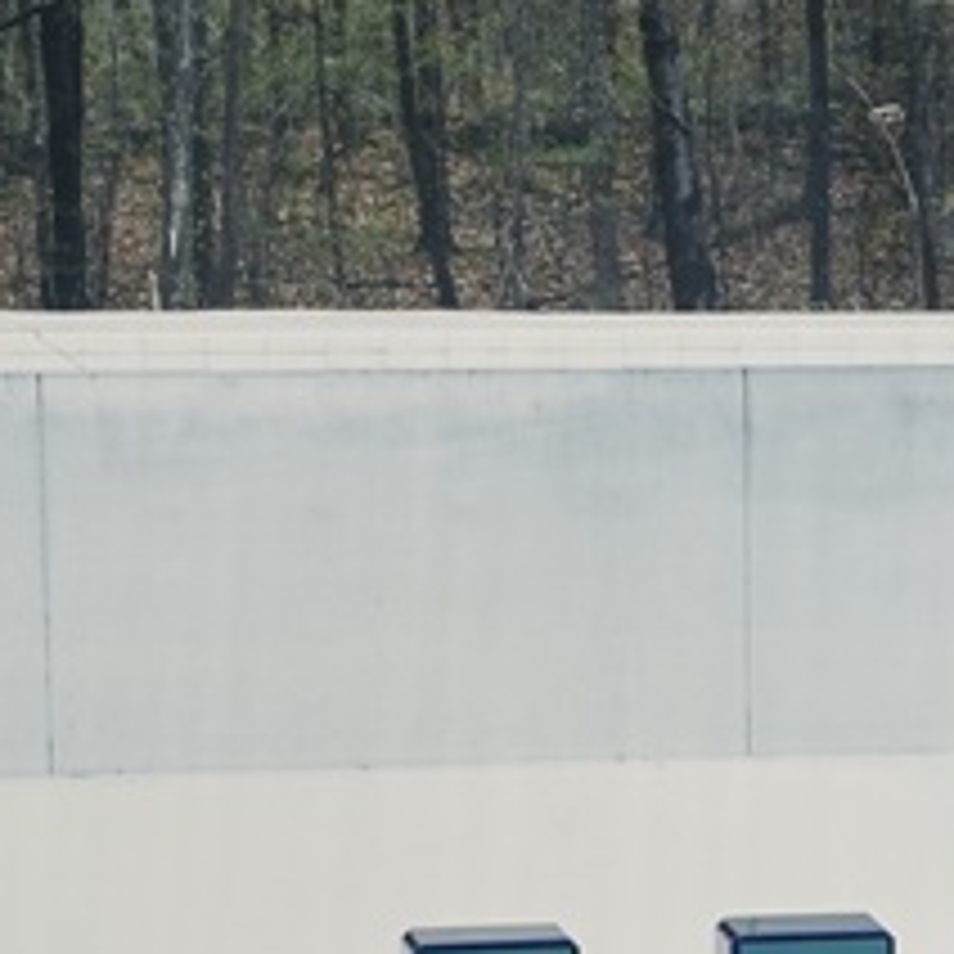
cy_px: 999
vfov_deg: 7.6
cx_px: 2216
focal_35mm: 228
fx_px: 7109
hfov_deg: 7.2
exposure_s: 1/2
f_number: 10
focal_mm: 51.8
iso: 640
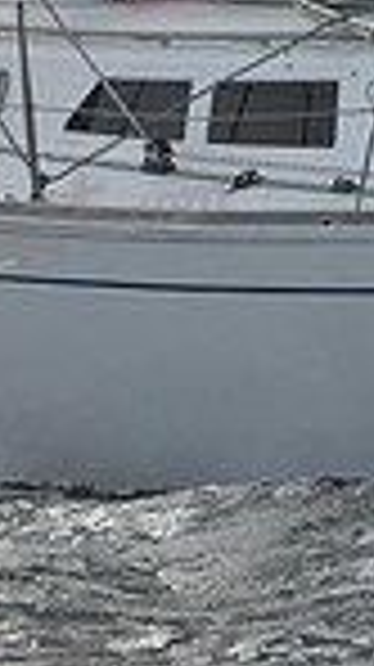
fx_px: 8729
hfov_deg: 2.5
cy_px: -38
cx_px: 464
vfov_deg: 4.4
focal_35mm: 494
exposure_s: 1/1000
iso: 320
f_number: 8
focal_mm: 120
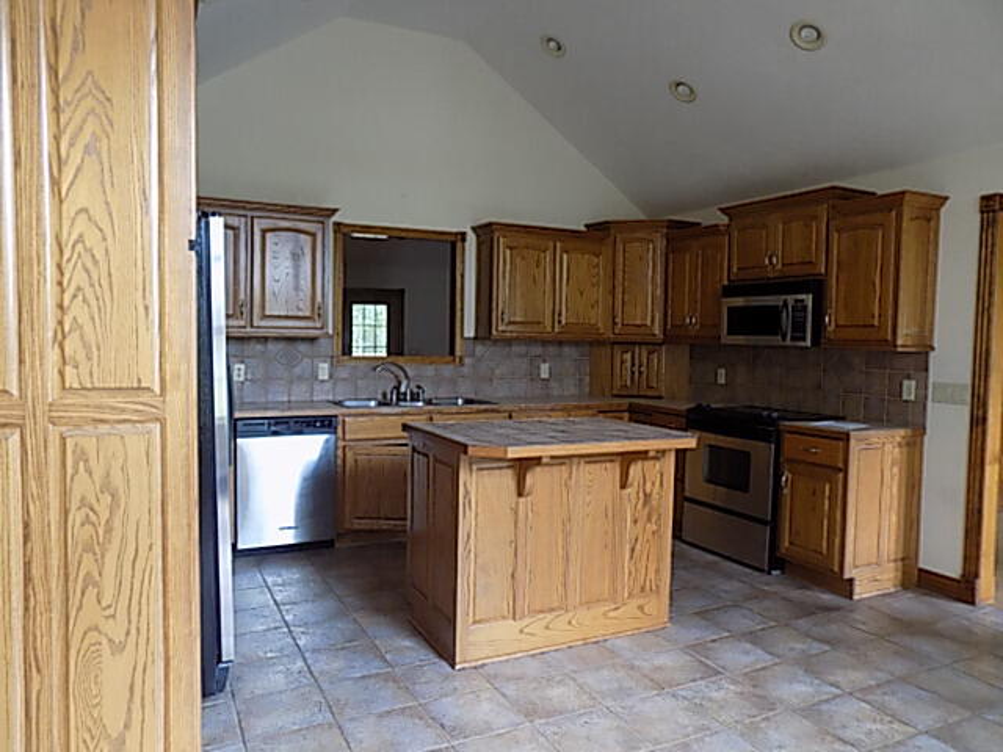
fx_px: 695
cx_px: 502
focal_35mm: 24
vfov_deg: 56.8
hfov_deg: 71.6
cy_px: 376
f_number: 3.1
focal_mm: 4.3
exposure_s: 1/30
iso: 220
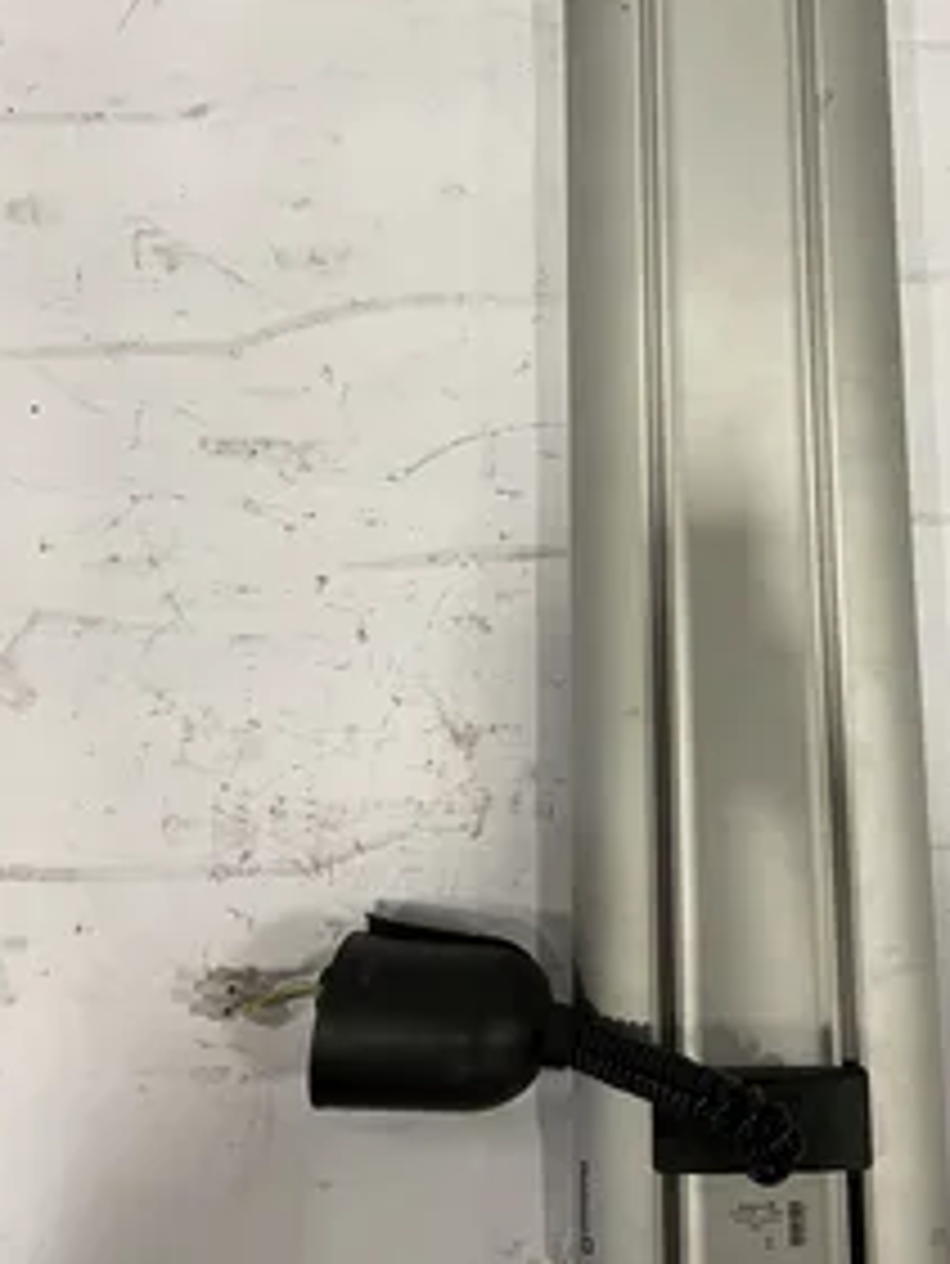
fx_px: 1353
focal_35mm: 37
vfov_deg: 49.5
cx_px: 666
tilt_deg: -79.4
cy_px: 454
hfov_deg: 38.1
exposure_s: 1/60
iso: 125
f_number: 1.6
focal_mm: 4.2
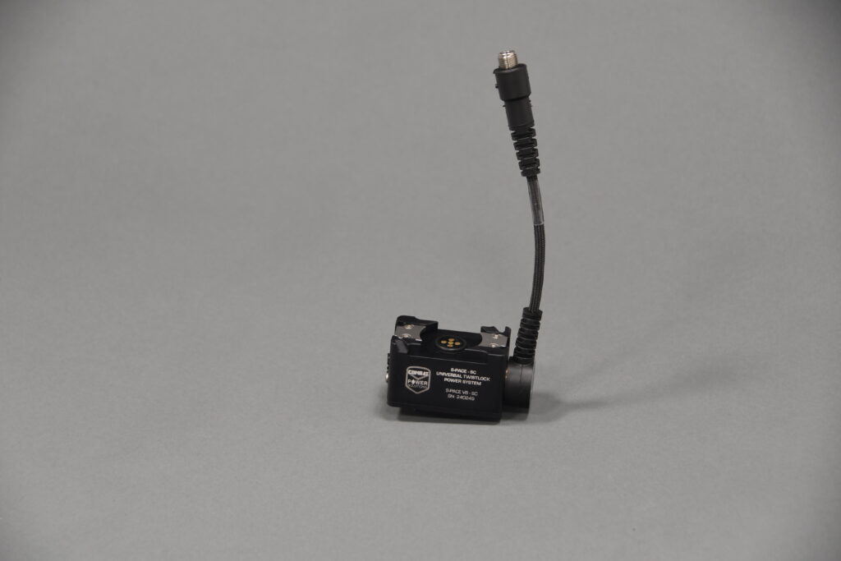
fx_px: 2874
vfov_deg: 11.1
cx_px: 420
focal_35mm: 123
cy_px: 280
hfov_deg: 16.7
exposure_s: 1/8
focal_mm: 82
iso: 500
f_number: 5
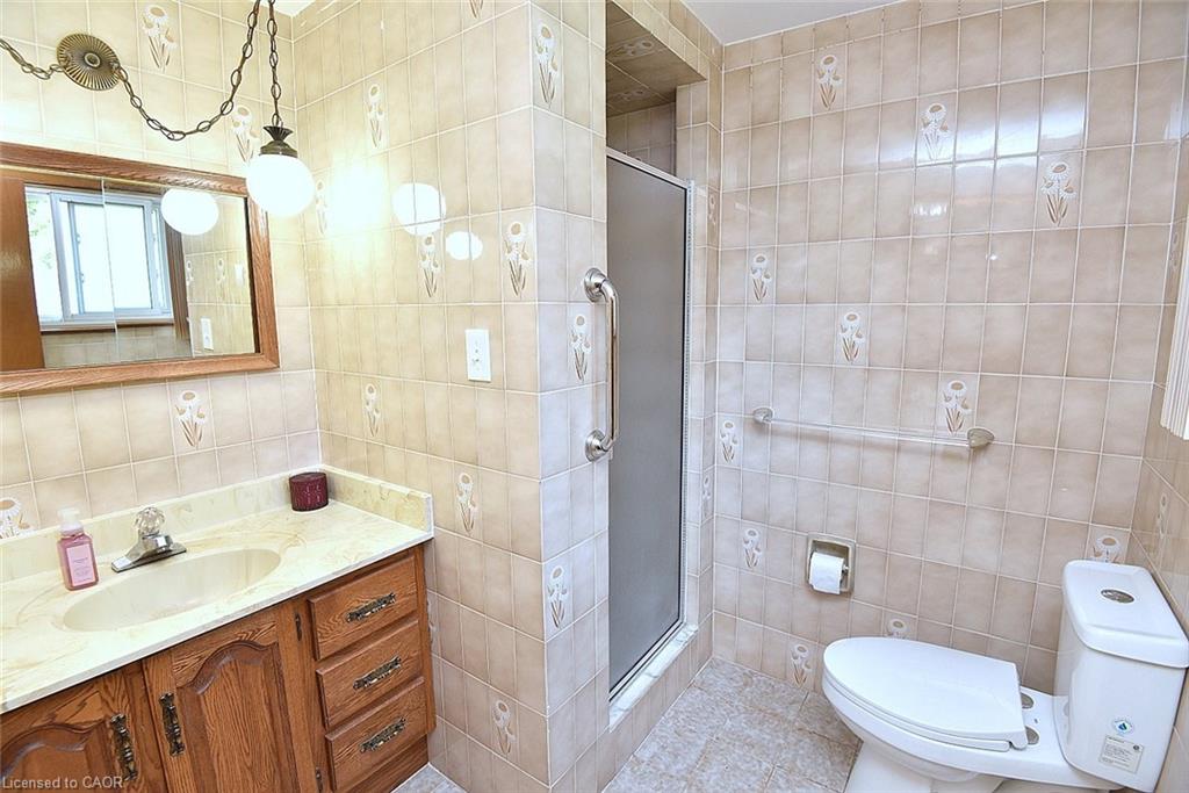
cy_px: 396
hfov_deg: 96.7
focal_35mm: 16
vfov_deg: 73.8
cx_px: 594
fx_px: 528
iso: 500
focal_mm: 16
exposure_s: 1/60
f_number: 6.3
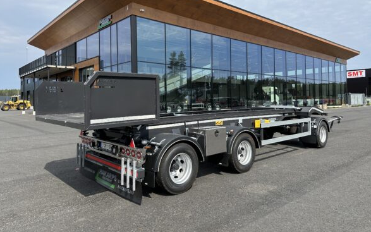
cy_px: 97
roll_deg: +1.2
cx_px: 183
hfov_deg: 70.4
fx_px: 263
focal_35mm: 26
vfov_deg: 47.4
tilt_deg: +2.9
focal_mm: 6.86
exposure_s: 1/3155
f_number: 1.78
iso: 80
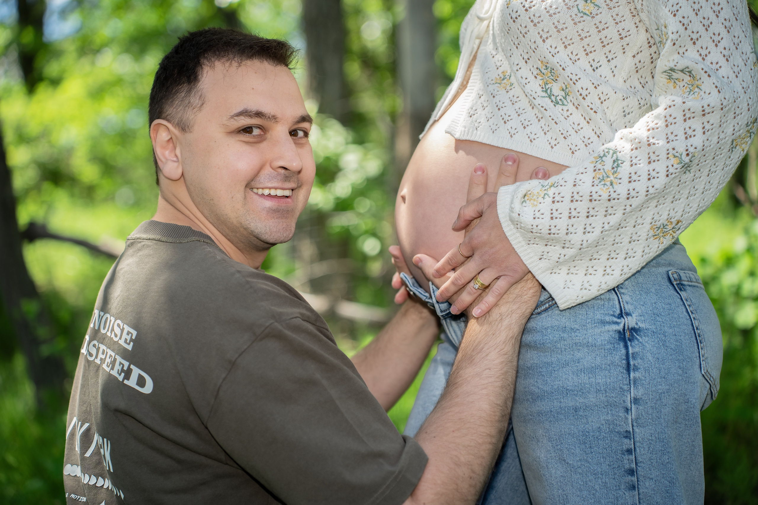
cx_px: 379
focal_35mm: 75
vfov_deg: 18.2
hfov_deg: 27.0
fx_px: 1579
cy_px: 252
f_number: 2.8
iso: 64
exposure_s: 1/320
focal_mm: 75
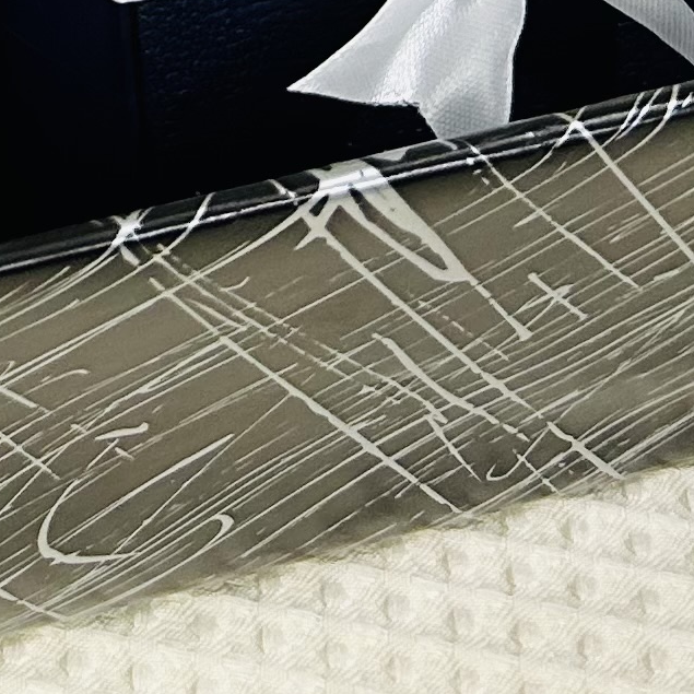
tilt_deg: -39.4
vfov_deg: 10.2
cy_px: -1061
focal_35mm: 146
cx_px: -543
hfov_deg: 11.2
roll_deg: -5.6
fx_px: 3312
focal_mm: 5.7
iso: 125
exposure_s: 1/50
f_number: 1.5
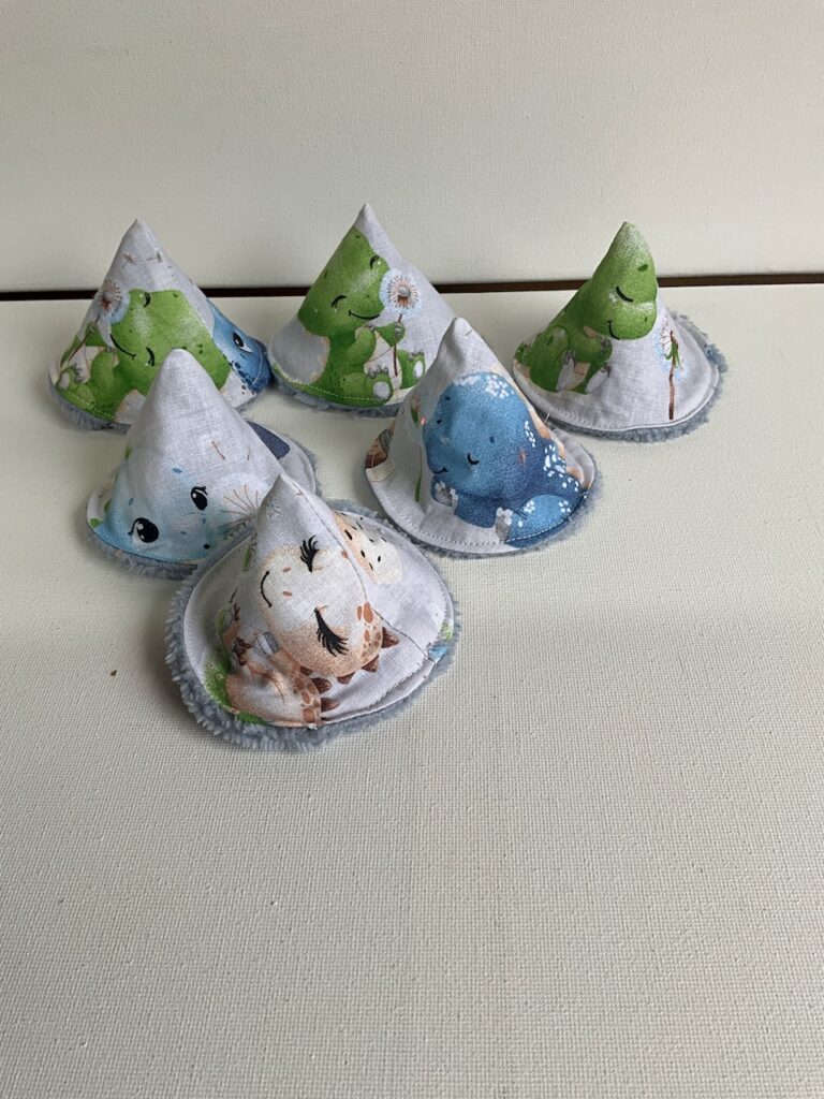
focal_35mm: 29
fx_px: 920
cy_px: 550
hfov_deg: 48.2
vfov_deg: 61.7
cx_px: 412
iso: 20
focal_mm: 3
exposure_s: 1/146
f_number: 1.8
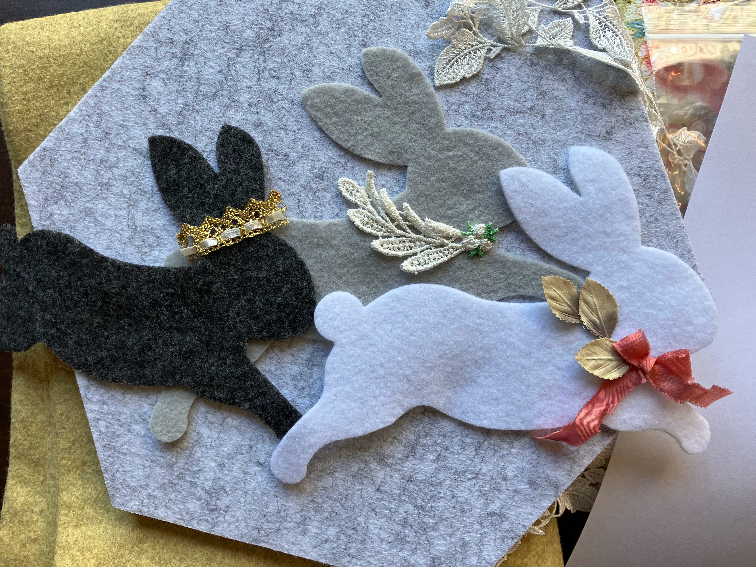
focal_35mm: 28
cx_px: 378
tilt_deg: -85.3
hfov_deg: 63.4
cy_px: 284
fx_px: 612
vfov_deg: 49.7
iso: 50
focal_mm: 3.99
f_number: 1.8
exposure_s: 1/120
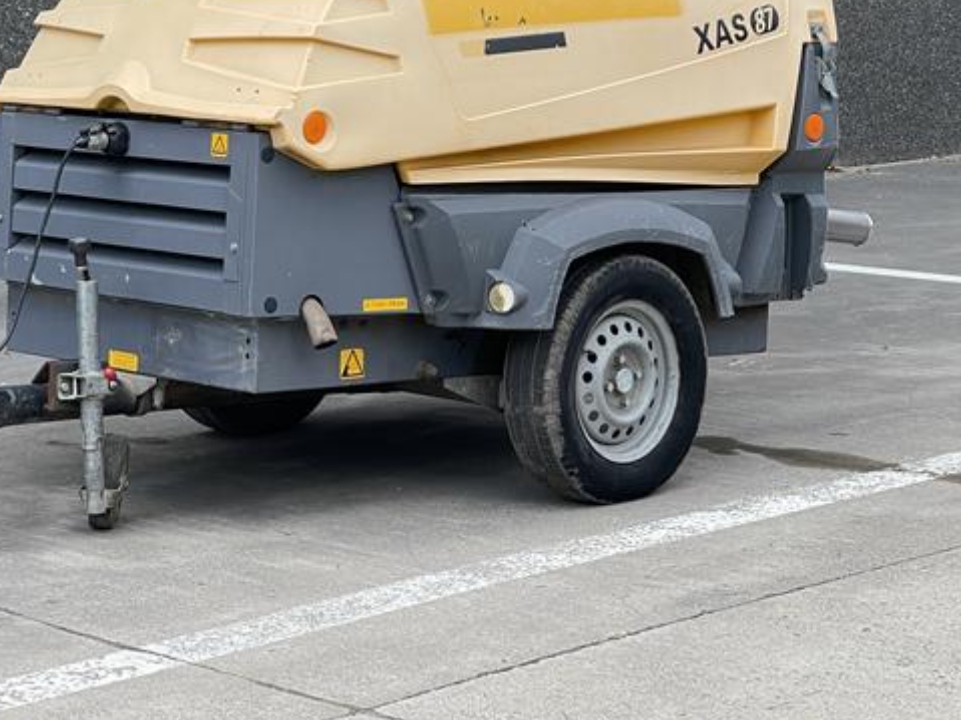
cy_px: 126
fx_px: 2970
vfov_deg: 13.7
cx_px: 195
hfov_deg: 18.2
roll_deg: +1.9
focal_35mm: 107
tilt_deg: -4.9
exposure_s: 1/303
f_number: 2.2
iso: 20
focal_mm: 7.5
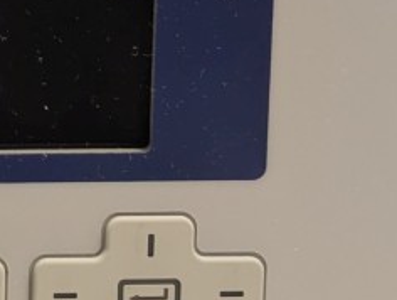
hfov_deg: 9.5
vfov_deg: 7.3
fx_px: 2333
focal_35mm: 203
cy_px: 72
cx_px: -183
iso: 176
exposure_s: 1/54.3
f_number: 1.85
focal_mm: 6.81
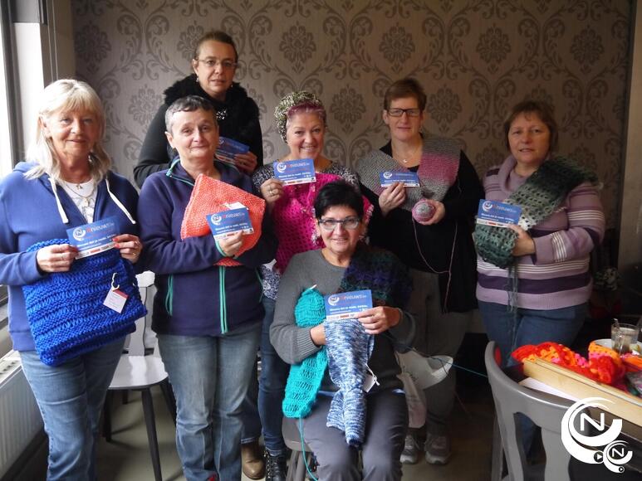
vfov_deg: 44.2
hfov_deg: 56.8
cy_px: 240
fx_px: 594
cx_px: 321
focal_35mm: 32
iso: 800
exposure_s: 1/60
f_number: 3.9
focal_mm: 16
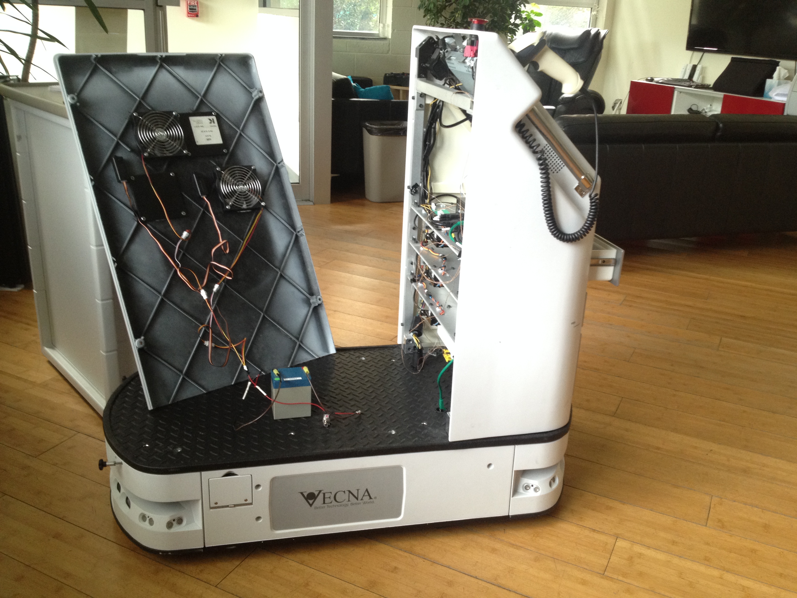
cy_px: 299
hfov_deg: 52.6
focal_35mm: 35
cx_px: 398
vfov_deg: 40.7
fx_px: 806
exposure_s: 1/20
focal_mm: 4.28
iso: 125
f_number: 2.4
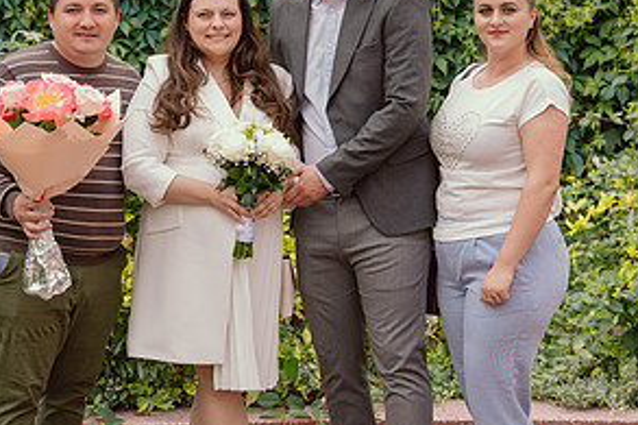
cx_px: 348
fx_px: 1789
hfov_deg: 20.2
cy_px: 216
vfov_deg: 13.5
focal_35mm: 101
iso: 80
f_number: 3.5
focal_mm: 51
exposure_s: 1/200
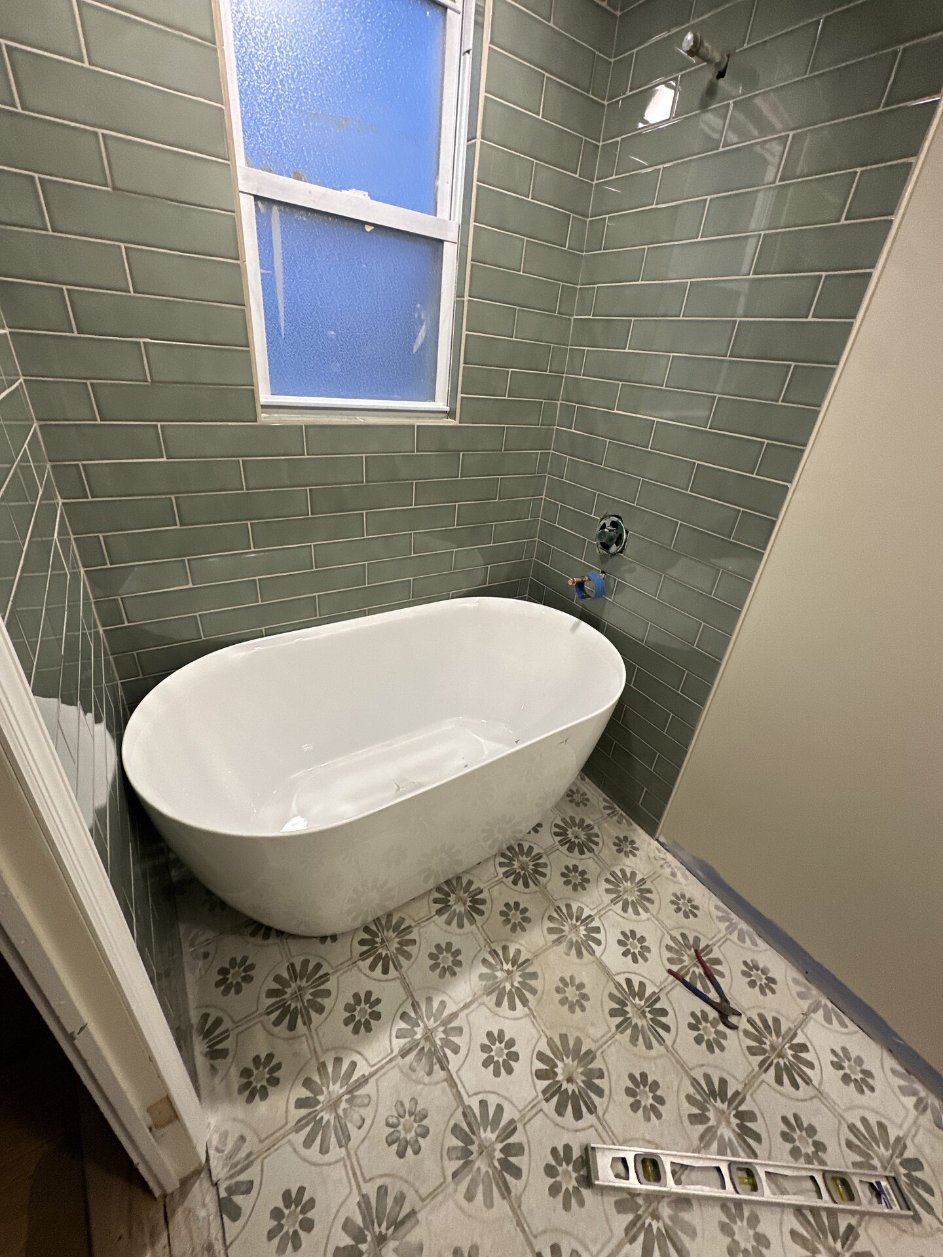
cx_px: 472
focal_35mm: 14
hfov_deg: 85.7
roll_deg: -5.8
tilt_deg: -27.7
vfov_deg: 102.1
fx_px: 509
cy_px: 628
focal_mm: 2.22
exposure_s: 1/120
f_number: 2.2
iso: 320
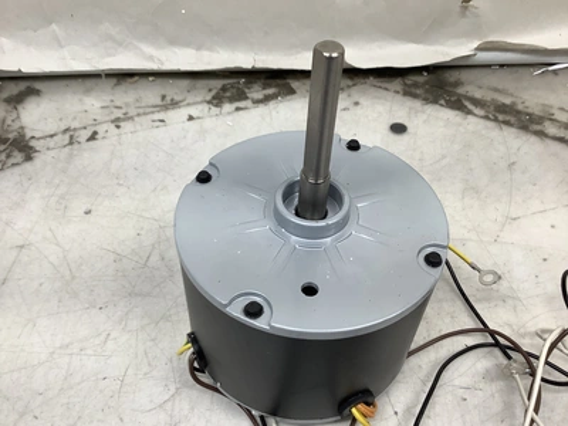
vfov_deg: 45.4
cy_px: 213
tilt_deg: -50.9
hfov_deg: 58.4
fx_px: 509
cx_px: 284
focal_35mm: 31
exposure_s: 1/100
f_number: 2.4
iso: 50
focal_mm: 3.3
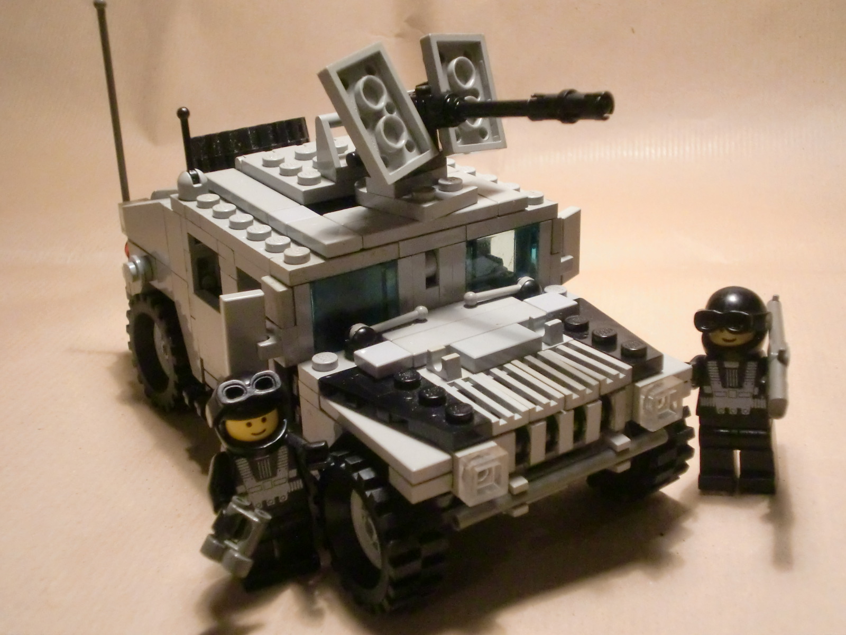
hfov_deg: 39.7
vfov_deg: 30.3
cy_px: 318
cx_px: 423
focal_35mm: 48
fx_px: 1173
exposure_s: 1/60
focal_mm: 7.91
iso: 800
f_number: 3.4
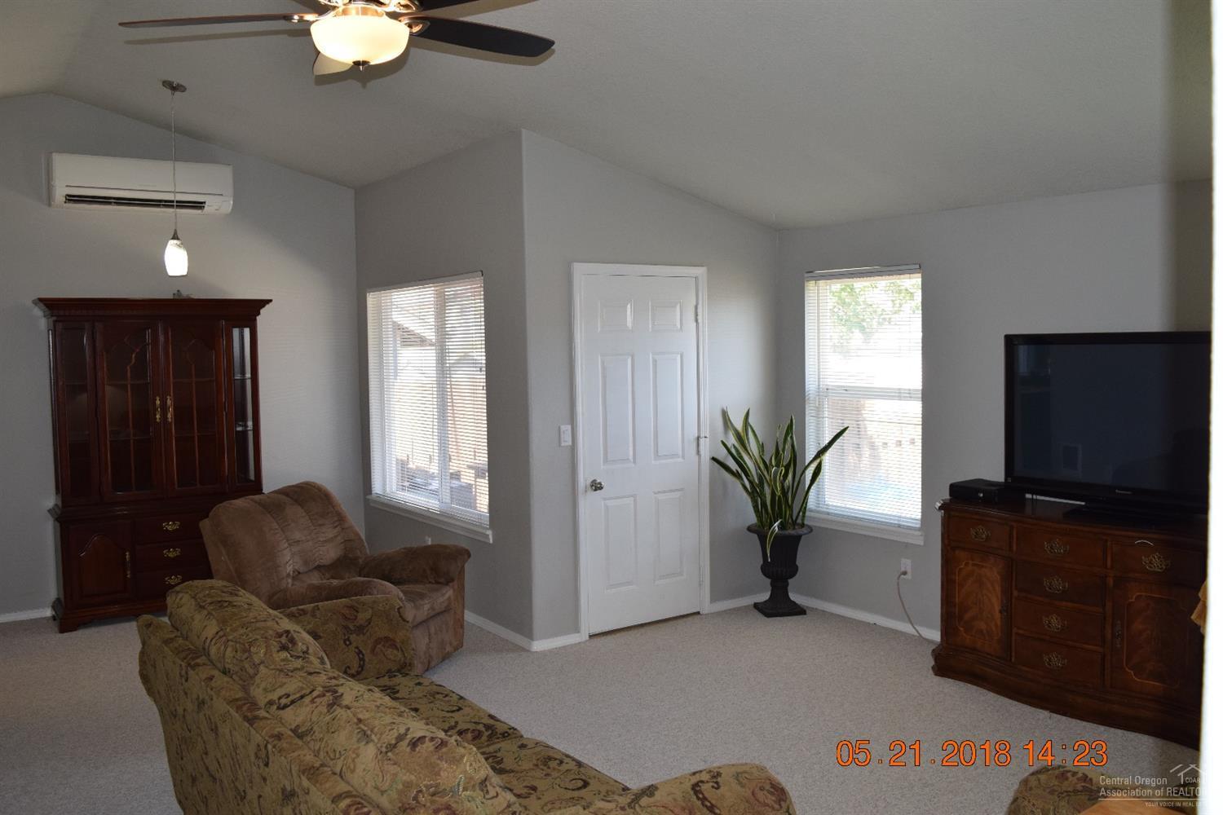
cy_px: 408
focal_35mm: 30
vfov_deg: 43.6
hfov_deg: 61.9
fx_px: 1019
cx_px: 612
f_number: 5.6
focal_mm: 20
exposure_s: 1/125
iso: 640
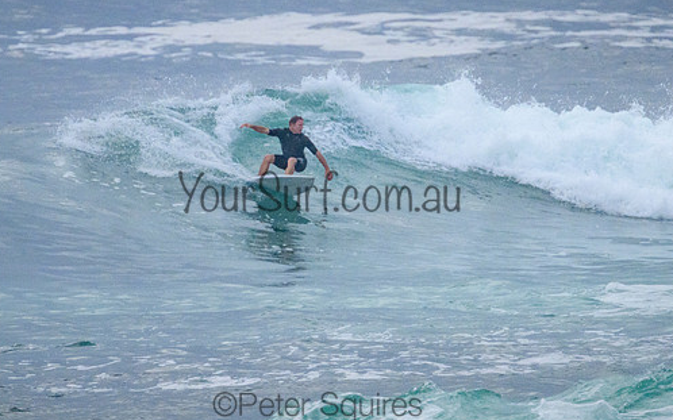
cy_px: 137
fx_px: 23930
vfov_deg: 1.0
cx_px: 351
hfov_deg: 1.6
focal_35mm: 1305
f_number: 11
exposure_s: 1/2000
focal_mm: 800
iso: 3200
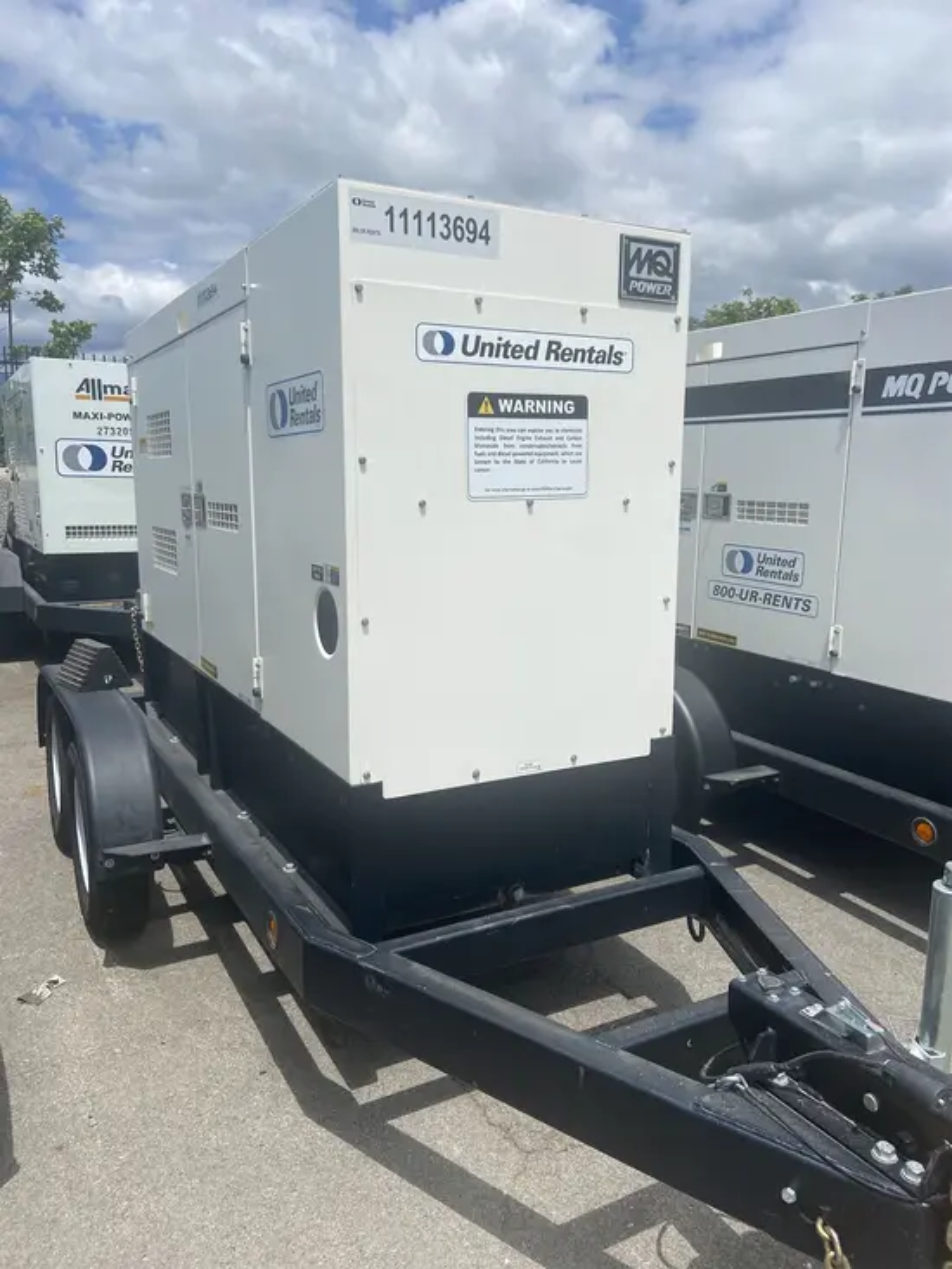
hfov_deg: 53.1
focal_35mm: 26
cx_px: 476
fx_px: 953
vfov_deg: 67.3
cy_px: 634
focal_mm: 4.25
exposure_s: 1/6061
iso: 32
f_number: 1.8
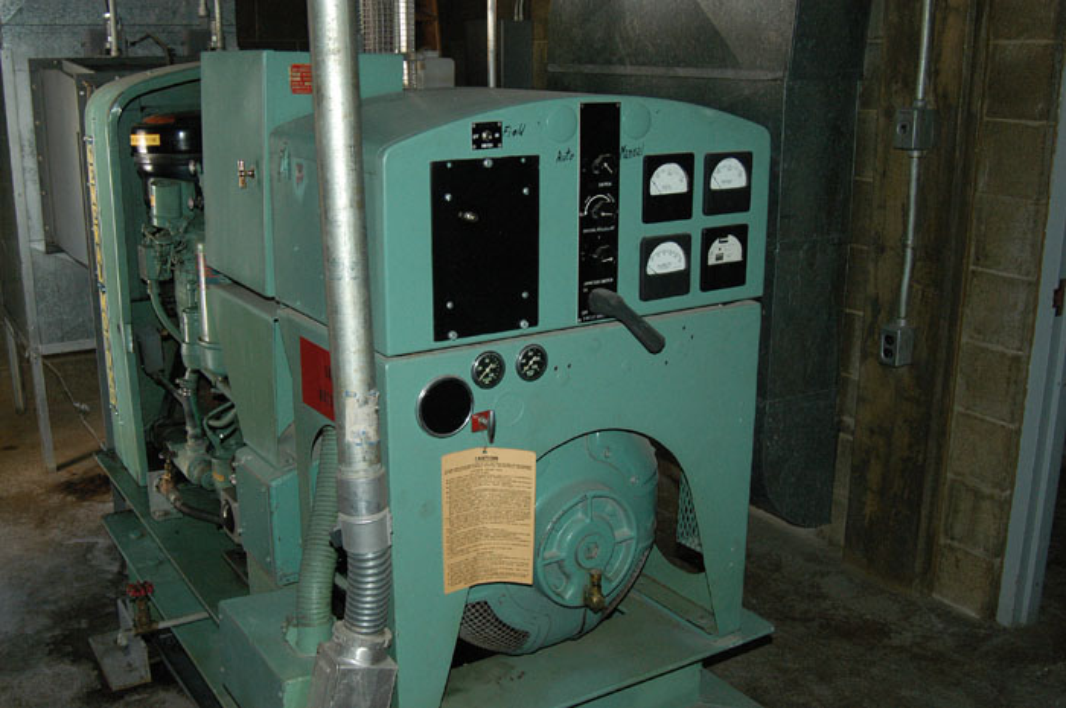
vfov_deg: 36.8
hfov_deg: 53.2
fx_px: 1065
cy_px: 354
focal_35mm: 36
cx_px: 533
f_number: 5
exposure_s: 1/60
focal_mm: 24
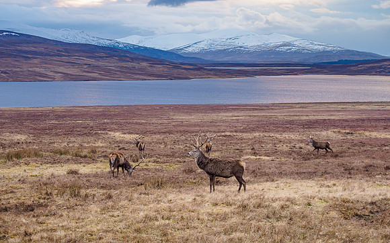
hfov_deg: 24.4
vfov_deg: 15.4
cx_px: 195
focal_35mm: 85
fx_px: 901
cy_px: 122
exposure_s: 1/320
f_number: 2.8
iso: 500
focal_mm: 40
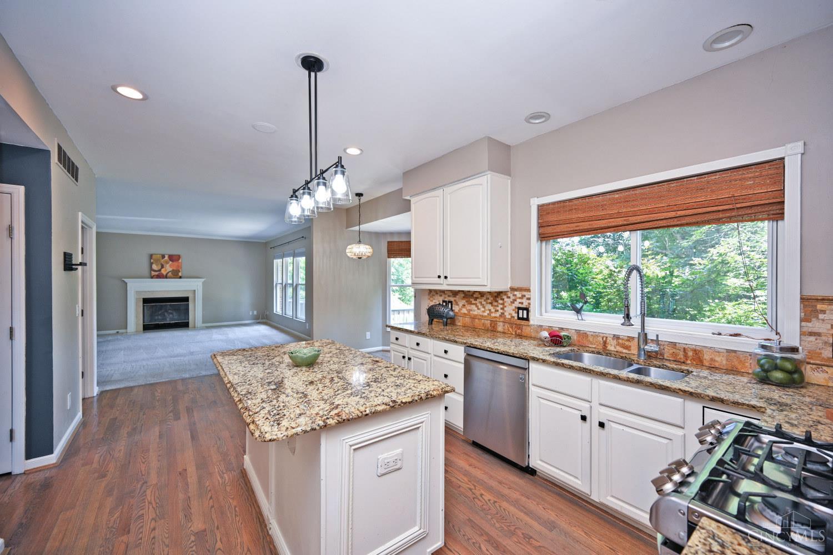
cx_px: 416
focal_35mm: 14
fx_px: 324
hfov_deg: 104.3
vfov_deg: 81.2
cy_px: 278
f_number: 4
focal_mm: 14
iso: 200
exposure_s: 1/60
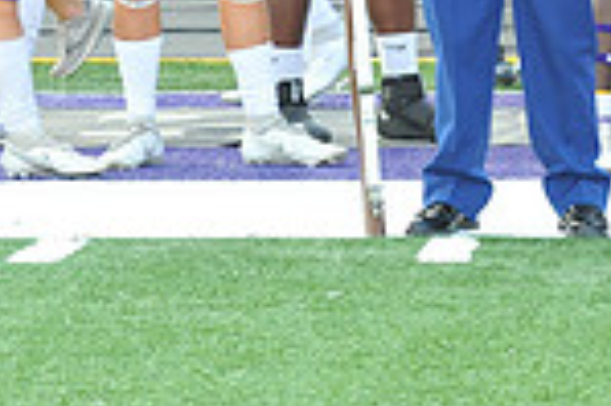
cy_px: -369
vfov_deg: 2.9
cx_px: 878
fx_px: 7900
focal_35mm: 466
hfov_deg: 4.4
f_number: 6.3
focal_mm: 120
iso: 640
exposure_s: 1/100
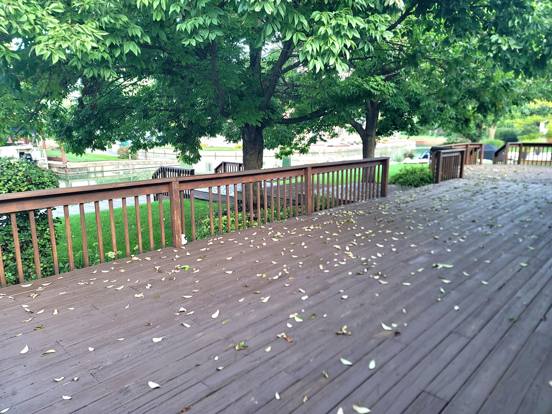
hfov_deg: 69.4
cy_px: 207
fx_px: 399
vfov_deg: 54.9
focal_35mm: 25
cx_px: 276
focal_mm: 7
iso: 125
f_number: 1.8
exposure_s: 1/120
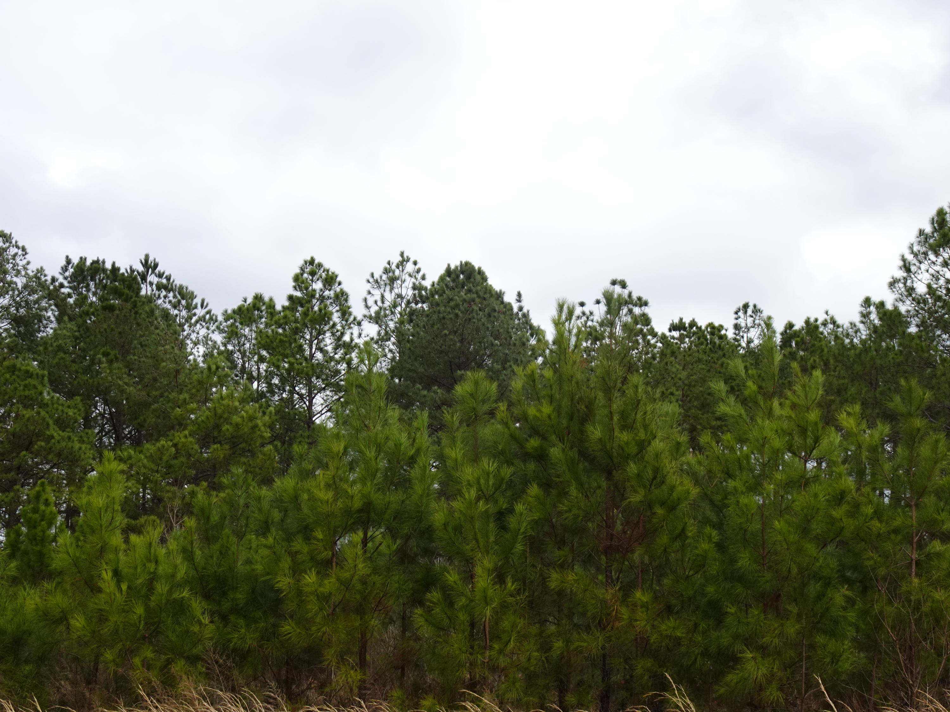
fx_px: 1756
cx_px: 475
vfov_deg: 22.9
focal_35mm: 64
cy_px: 356
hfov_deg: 30.3
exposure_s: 1/250
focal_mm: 10.2
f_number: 4.5
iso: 80
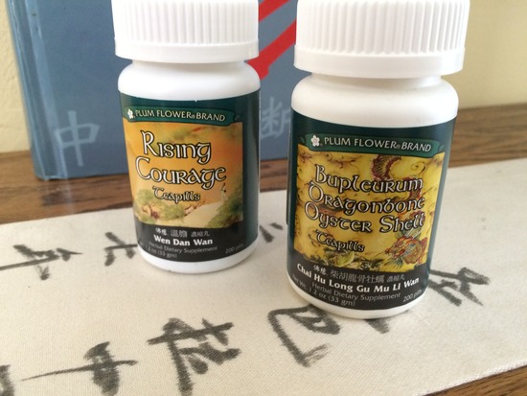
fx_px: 442
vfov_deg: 48.3
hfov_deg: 61.6
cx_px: 264
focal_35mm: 29
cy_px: 198
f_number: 2.2
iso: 200
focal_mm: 4.15
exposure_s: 1/30
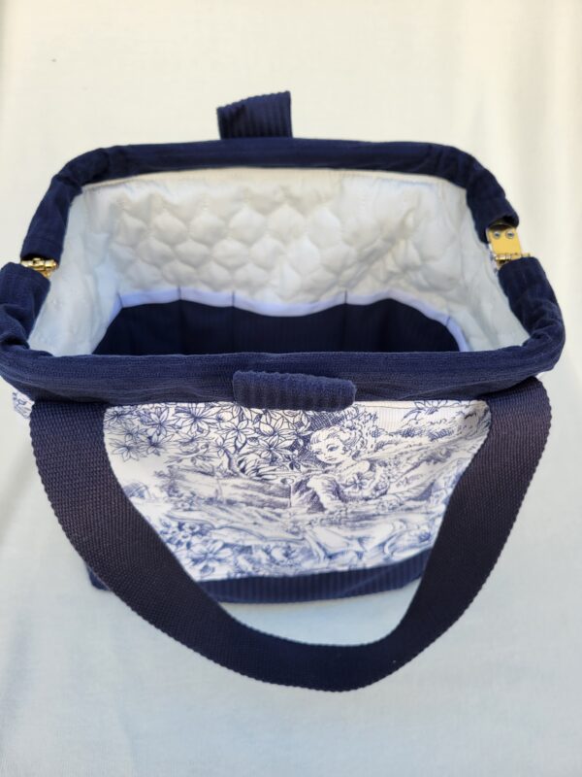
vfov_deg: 67.3
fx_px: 583
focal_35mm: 26
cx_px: 291
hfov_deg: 53.1
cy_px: 388
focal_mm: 5.4
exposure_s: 1/529
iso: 40
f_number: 1.8
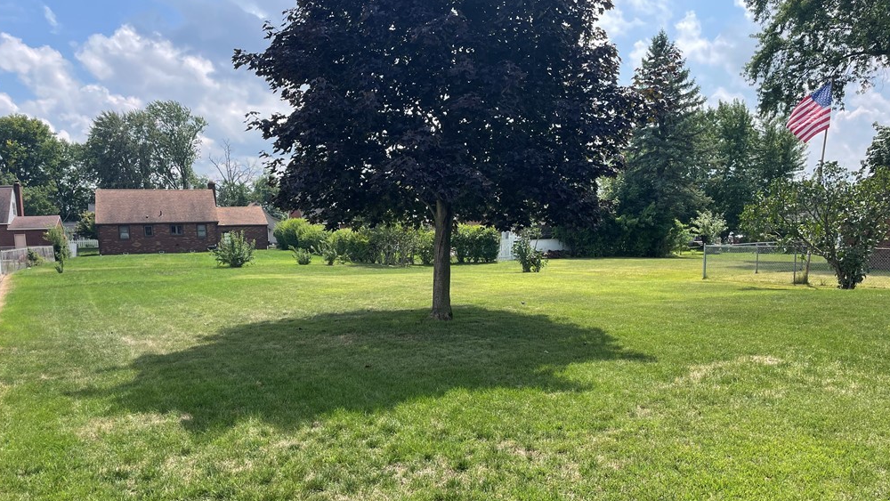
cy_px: 320
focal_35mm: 29
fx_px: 685
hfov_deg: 66.1
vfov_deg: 39.9
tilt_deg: -8.5
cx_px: 444
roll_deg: +2.5
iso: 32
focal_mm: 4.2
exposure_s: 1/1825
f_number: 1.6
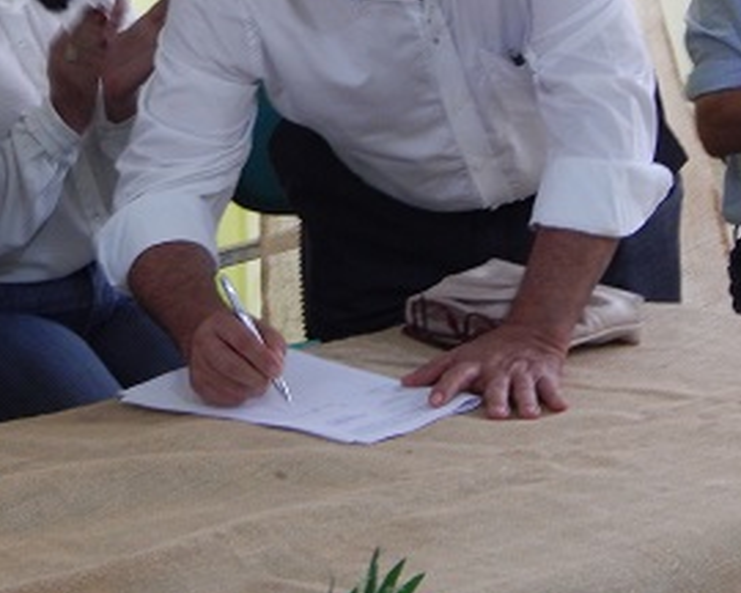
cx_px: 91
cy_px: 95
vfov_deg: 9.2
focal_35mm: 168
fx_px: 3684
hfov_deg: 11.4
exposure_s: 1/30
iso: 400
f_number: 4.4
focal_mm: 16.6
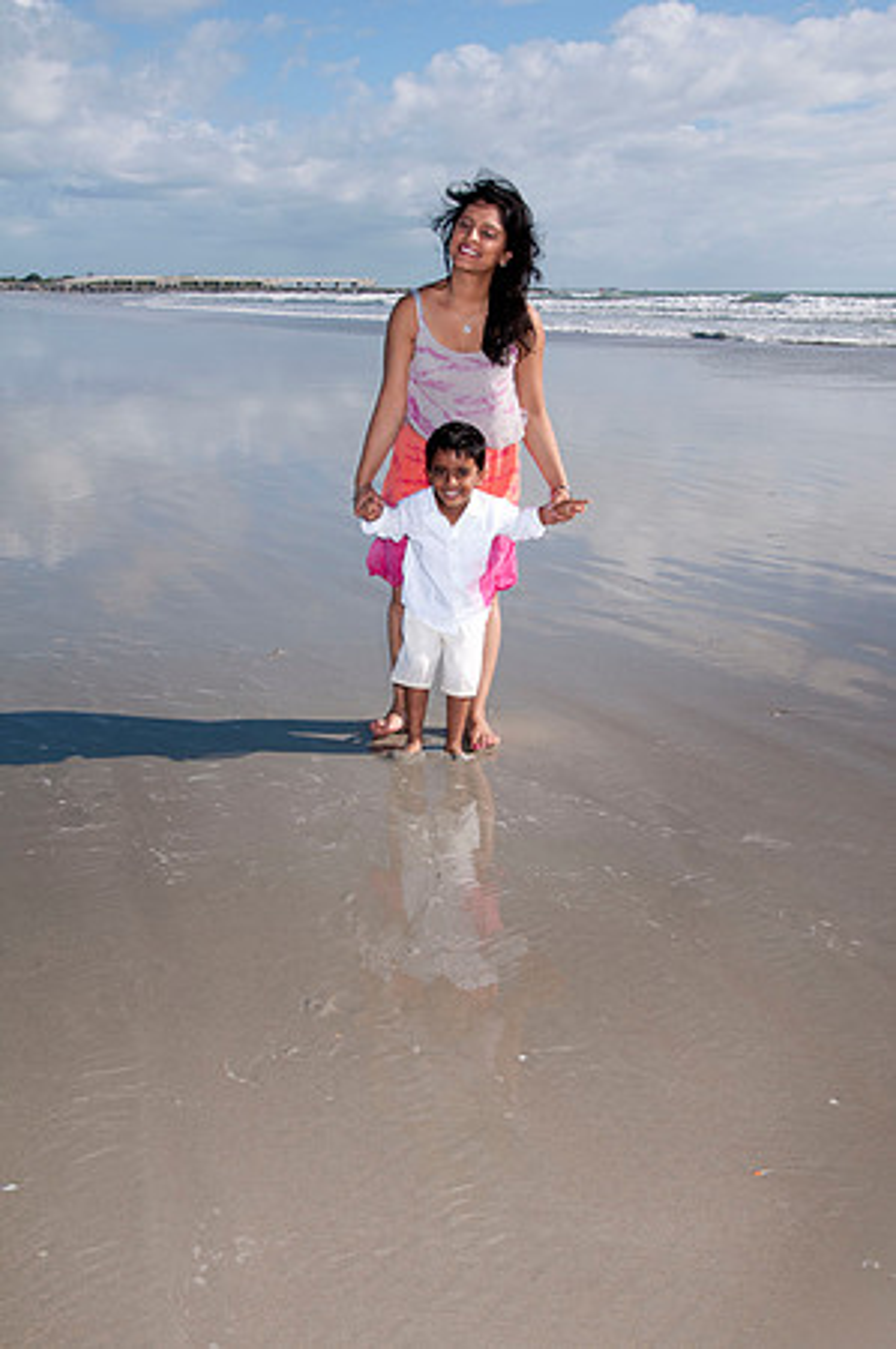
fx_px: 1403
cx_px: 448
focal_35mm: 38
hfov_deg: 35.4
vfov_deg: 51.3
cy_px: 674
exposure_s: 1/250
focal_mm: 25
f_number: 11
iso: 100
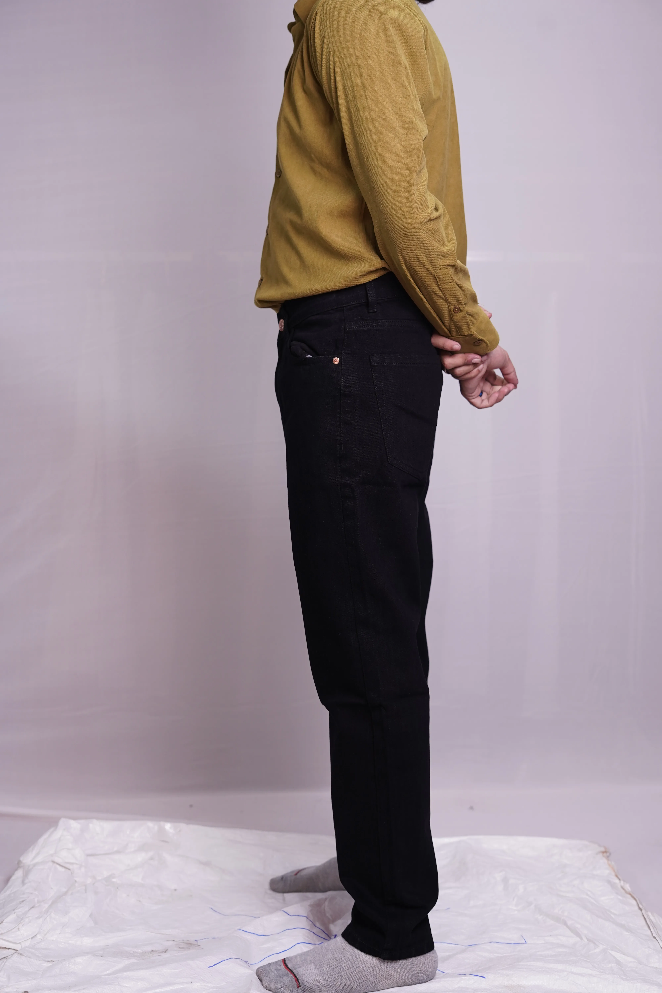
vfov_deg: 39.6
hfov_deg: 27.0
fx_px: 1379
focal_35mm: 50
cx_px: 331
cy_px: 496
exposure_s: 1/100
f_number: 3.5
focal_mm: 50
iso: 640
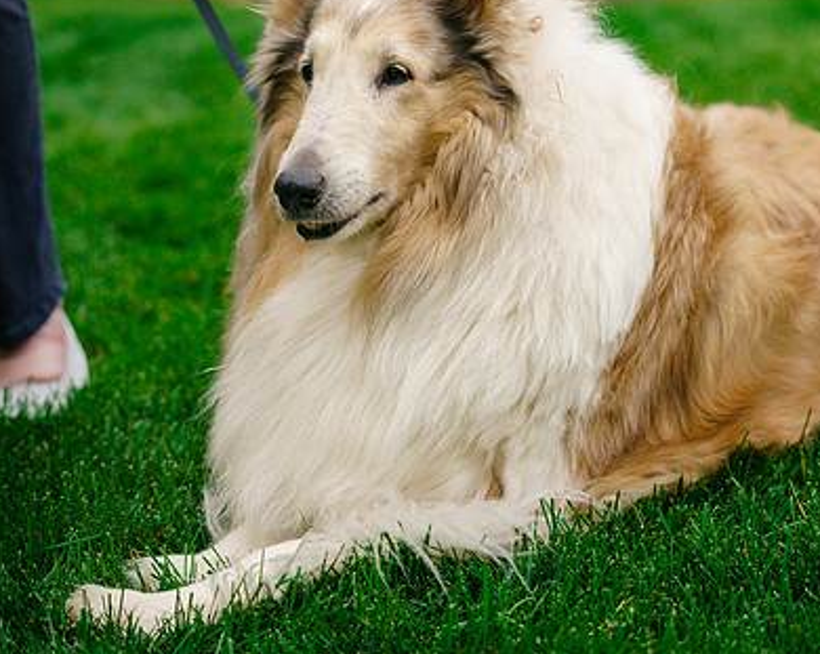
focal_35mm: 96
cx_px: 485
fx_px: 2327
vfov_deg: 16.0
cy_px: 257
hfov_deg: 20.0
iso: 100
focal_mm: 59
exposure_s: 1/320
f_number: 2.8
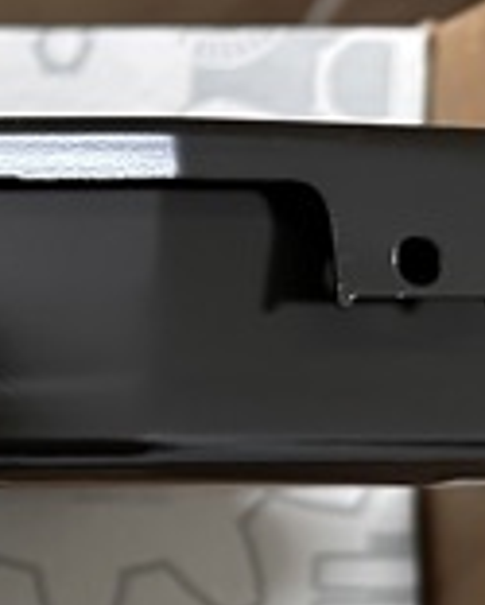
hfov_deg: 13.9
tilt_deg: -67.9
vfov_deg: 19.5
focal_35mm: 96
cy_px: 580
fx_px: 1721
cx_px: -446
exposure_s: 1/33
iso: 800
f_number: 1.78
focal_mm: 6.86
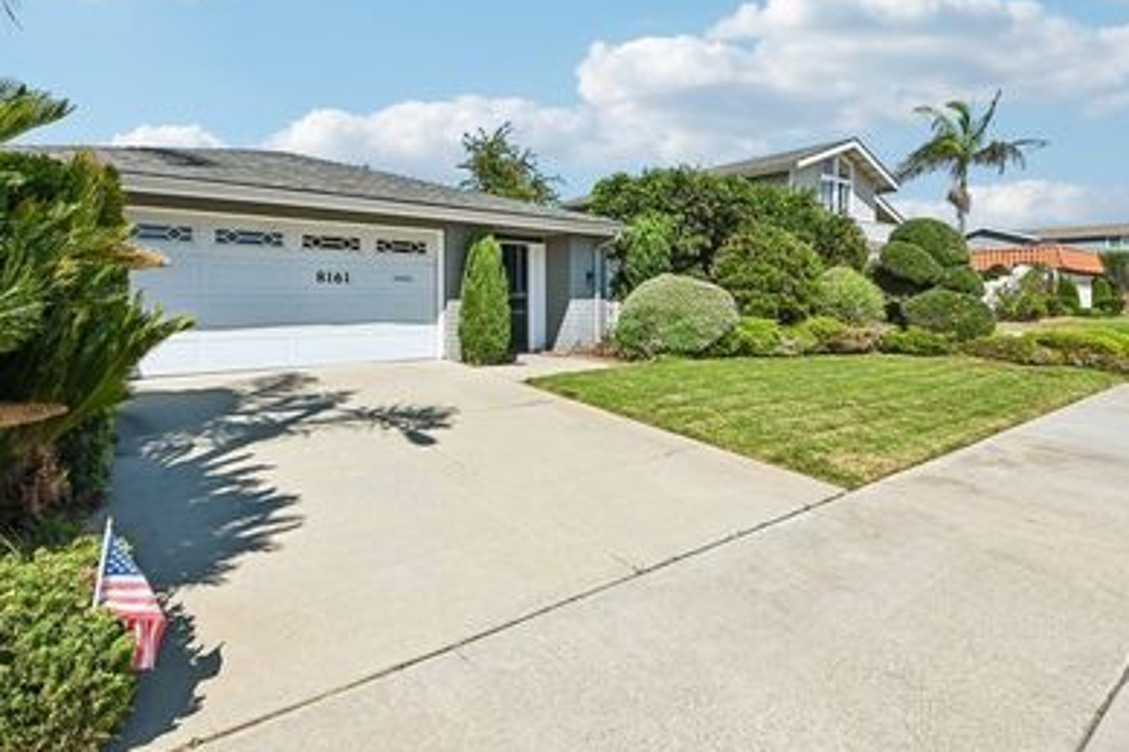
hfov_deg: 89.8
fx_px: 564
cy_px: 309
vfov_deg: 66.8
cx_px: 517
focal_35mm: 18
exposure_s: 1/80
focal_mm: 14
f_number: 22
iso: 320
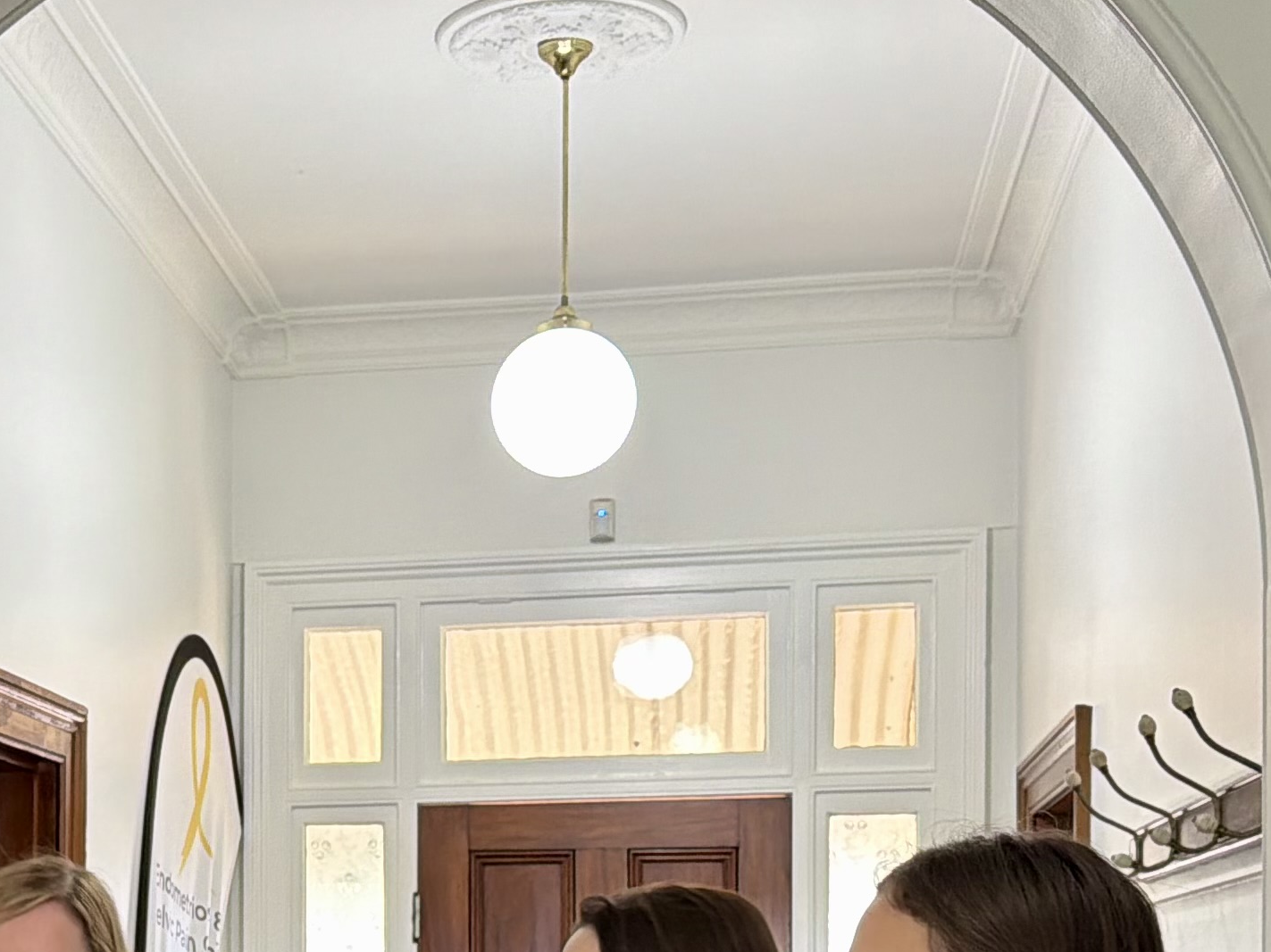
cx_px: 224
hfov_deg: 27.9
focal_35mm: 68
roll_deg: +0.2
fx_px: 2497
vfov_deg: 20.8
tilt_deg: +0.4
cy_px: 986
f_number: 1.78
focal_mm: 6.76
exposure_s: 1/50
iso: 200
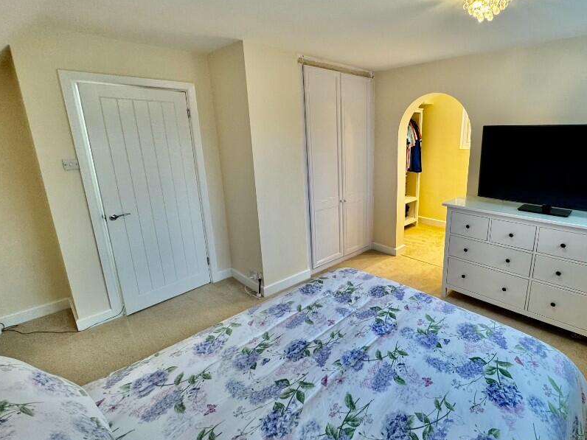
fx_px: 305
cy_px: 209
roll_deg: +0.6
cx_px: 363
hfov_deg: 86.2
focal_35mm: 18
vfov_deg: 71.5
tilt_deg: -14.4
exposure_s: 1/50
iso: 160
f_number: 2.2
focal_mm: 2.22
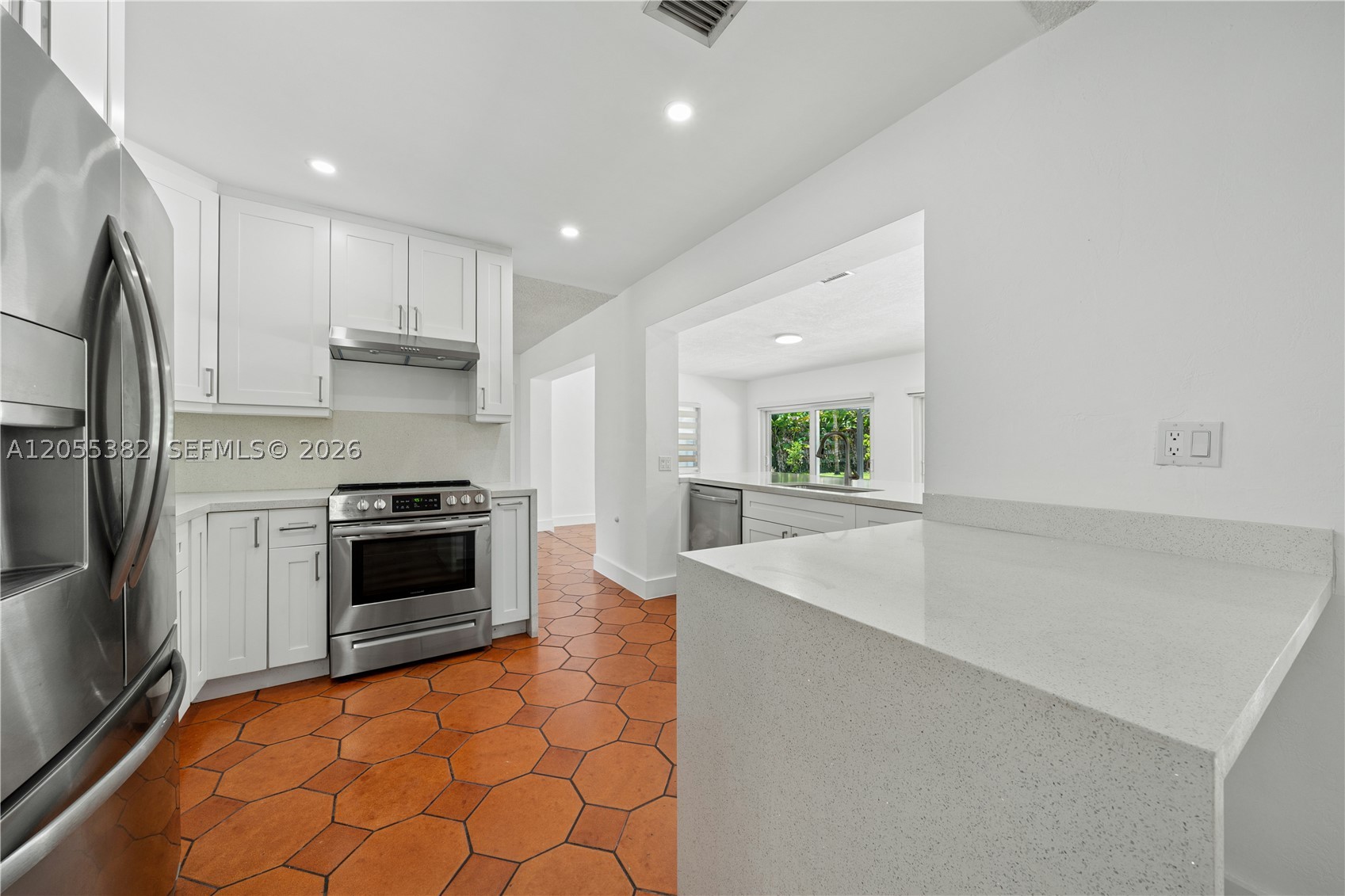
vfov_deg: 90.0
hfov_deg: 112.6
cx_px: 672
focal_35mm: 12
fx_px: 448
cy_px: 448
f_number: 11
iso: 100
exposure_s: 1/6
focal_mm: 12
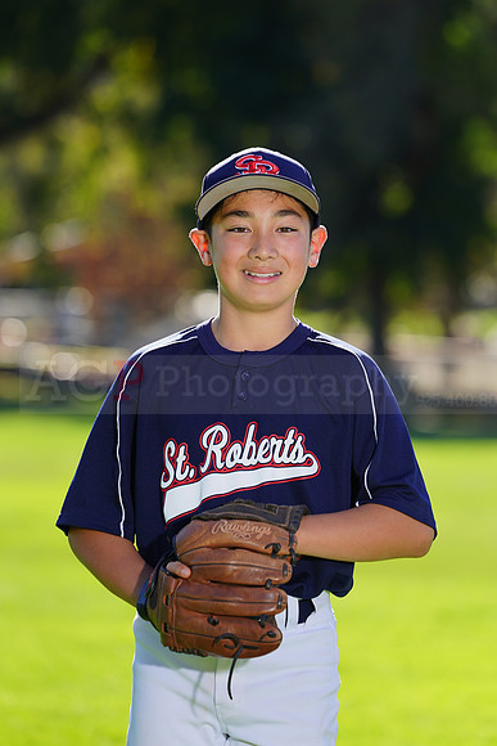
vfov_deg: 7.2
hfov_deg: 4.8
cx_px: 248
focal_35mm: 285
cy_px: 373
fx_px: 5898
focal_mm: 285
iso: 100
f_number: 6.3
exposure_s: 1/250
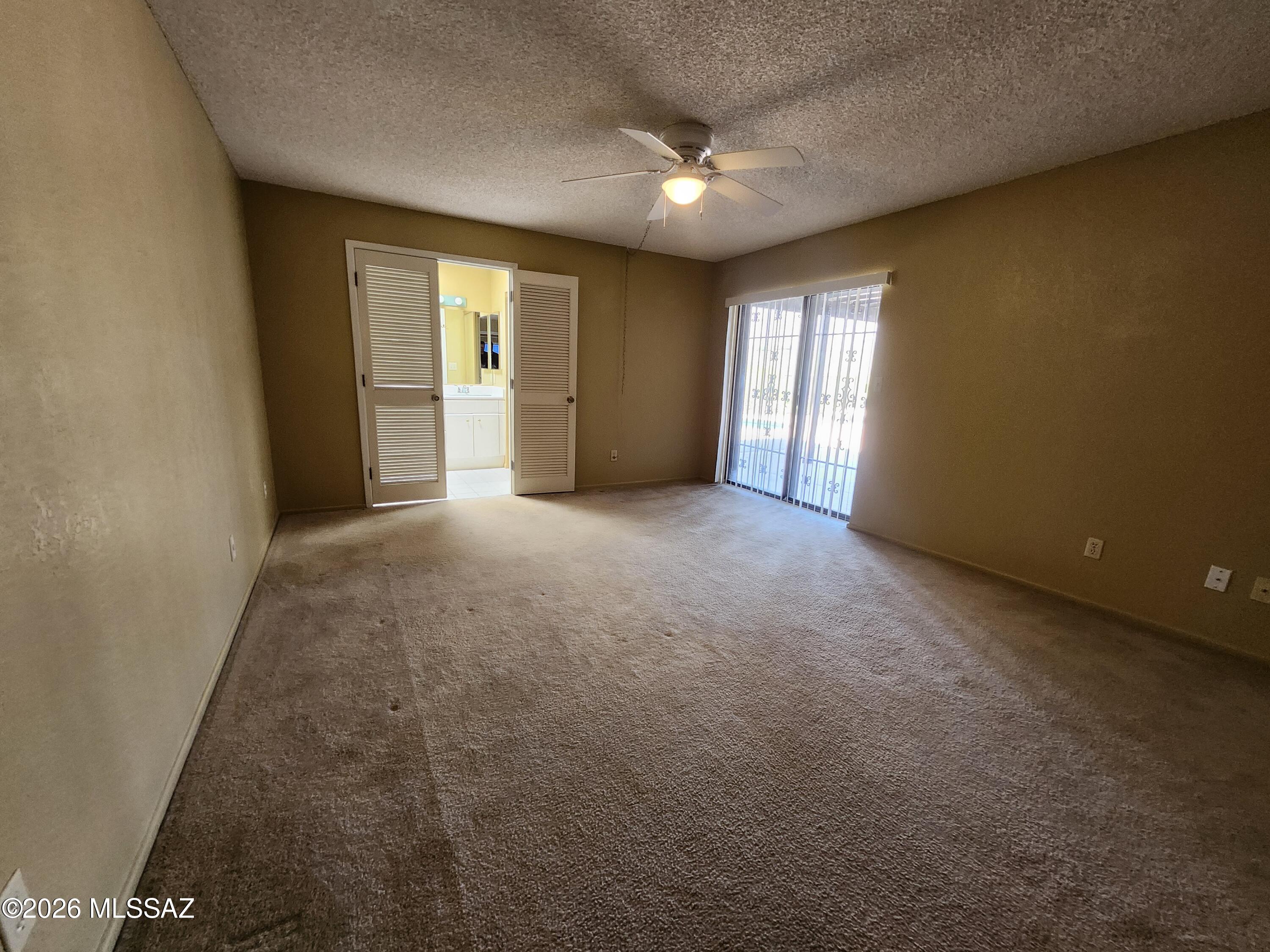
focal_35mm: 13
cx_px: 635
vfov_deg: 89.9
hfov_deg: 106.2
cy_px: 476
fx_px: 477
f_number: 2.2
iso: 400
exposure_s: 1/60
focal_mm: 1.74
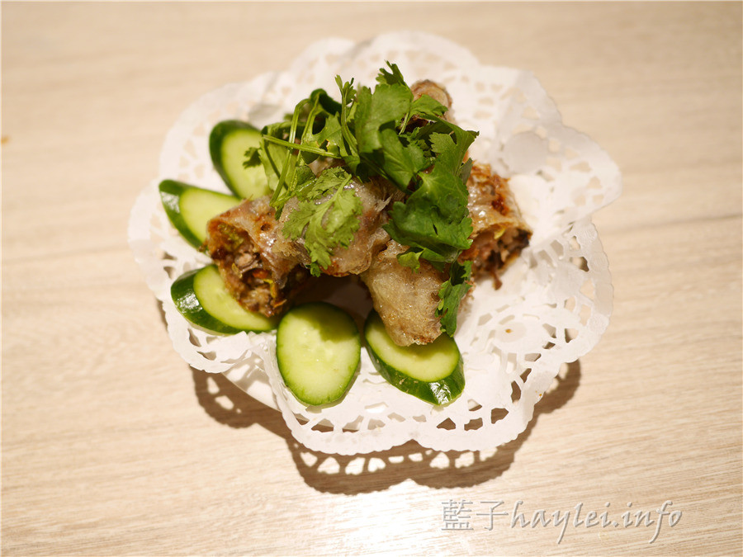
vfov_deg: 46.8
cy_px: 278
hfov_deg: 60.0
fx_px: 644
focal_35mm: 30
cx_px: 372
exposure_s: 1/125
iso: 200
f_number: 2
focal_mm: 15
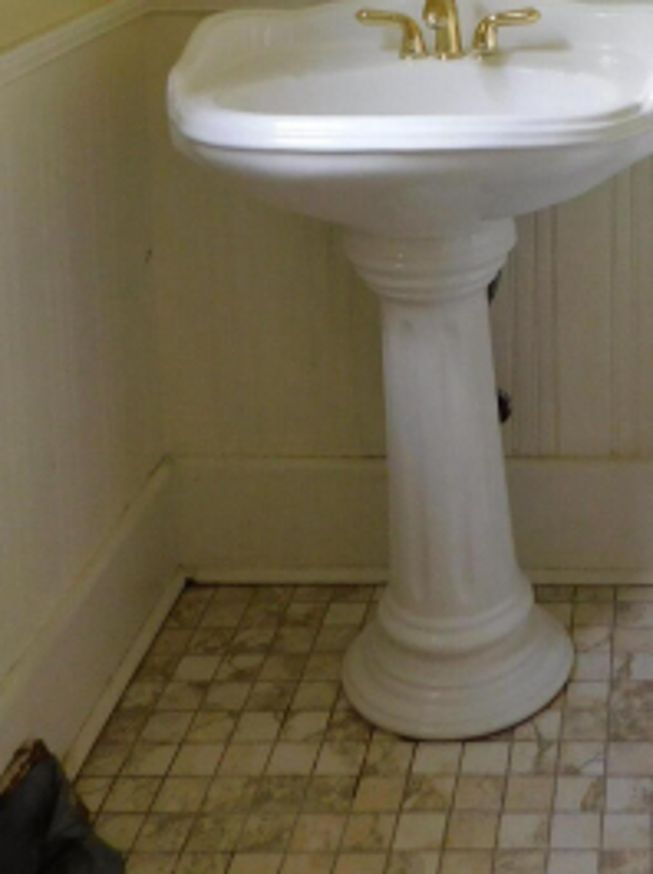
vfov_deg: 29.1
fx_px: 1462
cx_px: 633
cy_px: -150
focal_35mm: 58
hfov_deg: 24.2
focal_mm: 4
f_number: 3
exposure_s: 1/30
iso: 180
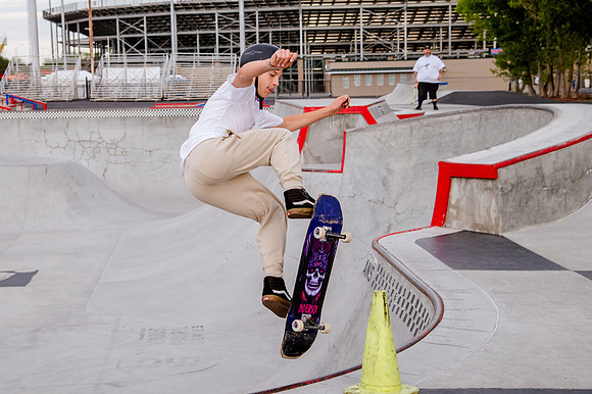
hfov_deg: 30.6
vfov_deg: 20.7
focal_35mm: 66
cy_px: 172
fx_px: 1078
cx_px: 250
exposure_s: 1/1000
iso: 2500
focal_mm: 55
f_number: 6.3
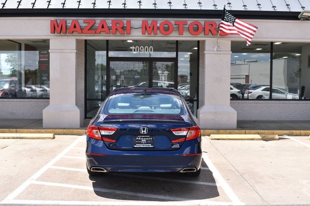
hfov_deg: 49.6
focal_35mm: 39
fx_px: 336
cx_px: 156
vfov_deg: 34.1
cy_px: 99
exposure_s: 1/400
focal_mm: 24
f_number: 8
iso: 200
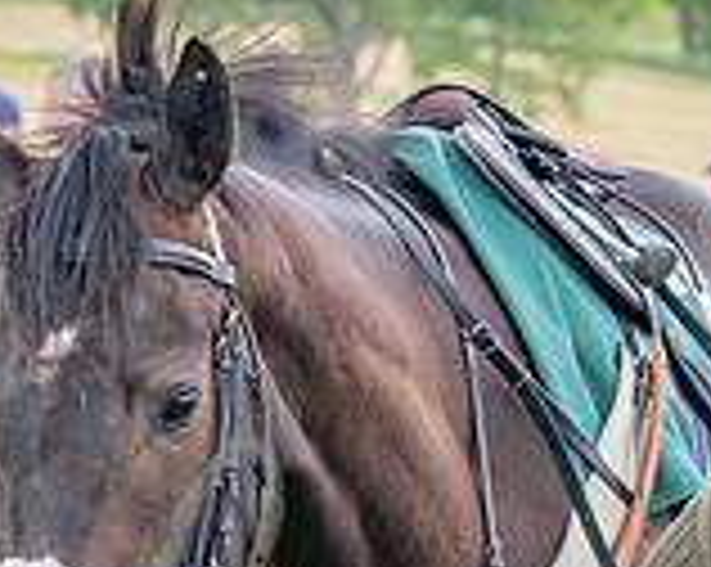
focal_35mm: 528
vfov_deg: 2.9
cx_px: -35
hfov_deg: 3.7
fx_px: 11097
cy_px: 538
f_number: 5
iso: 400
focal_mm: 73
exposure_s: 1/800
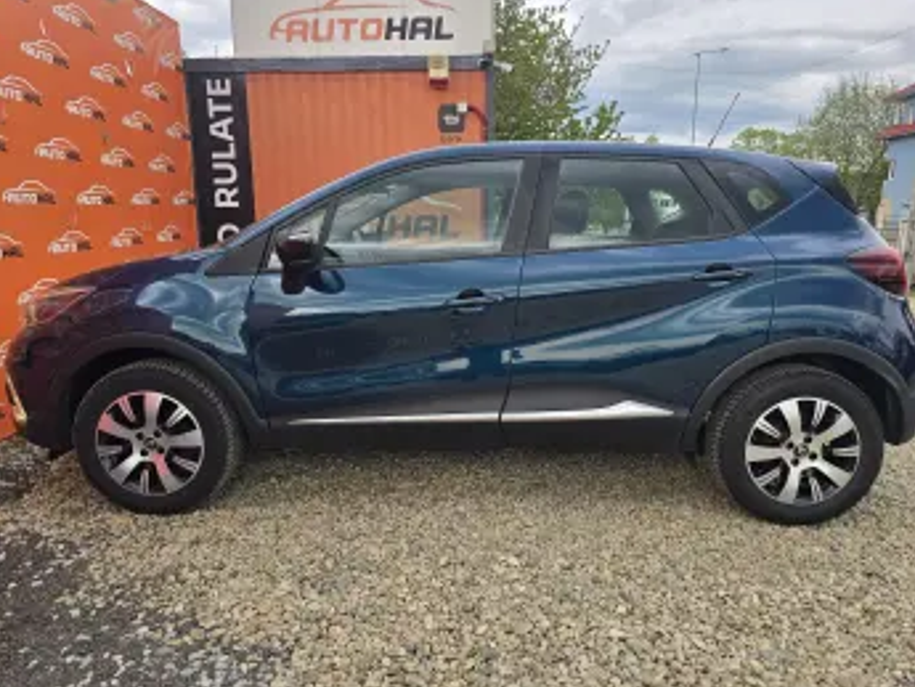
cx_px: 461
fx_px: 635
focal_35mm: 24
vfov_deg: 56.8
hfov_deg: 71.6
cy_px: 345
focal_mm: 6.3
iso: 12
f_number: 1.7
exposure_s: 1/200
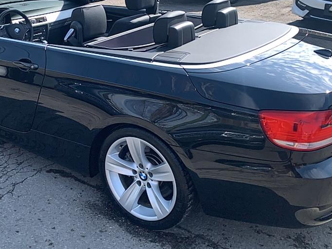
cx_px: 101
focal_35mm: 49
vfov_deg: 29.4
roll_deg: -1.9
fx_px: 470
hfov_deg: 38.3
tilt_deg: -15.1
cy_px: 76
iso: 25
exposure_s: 1/1136
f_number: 1.8
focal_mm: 4.25
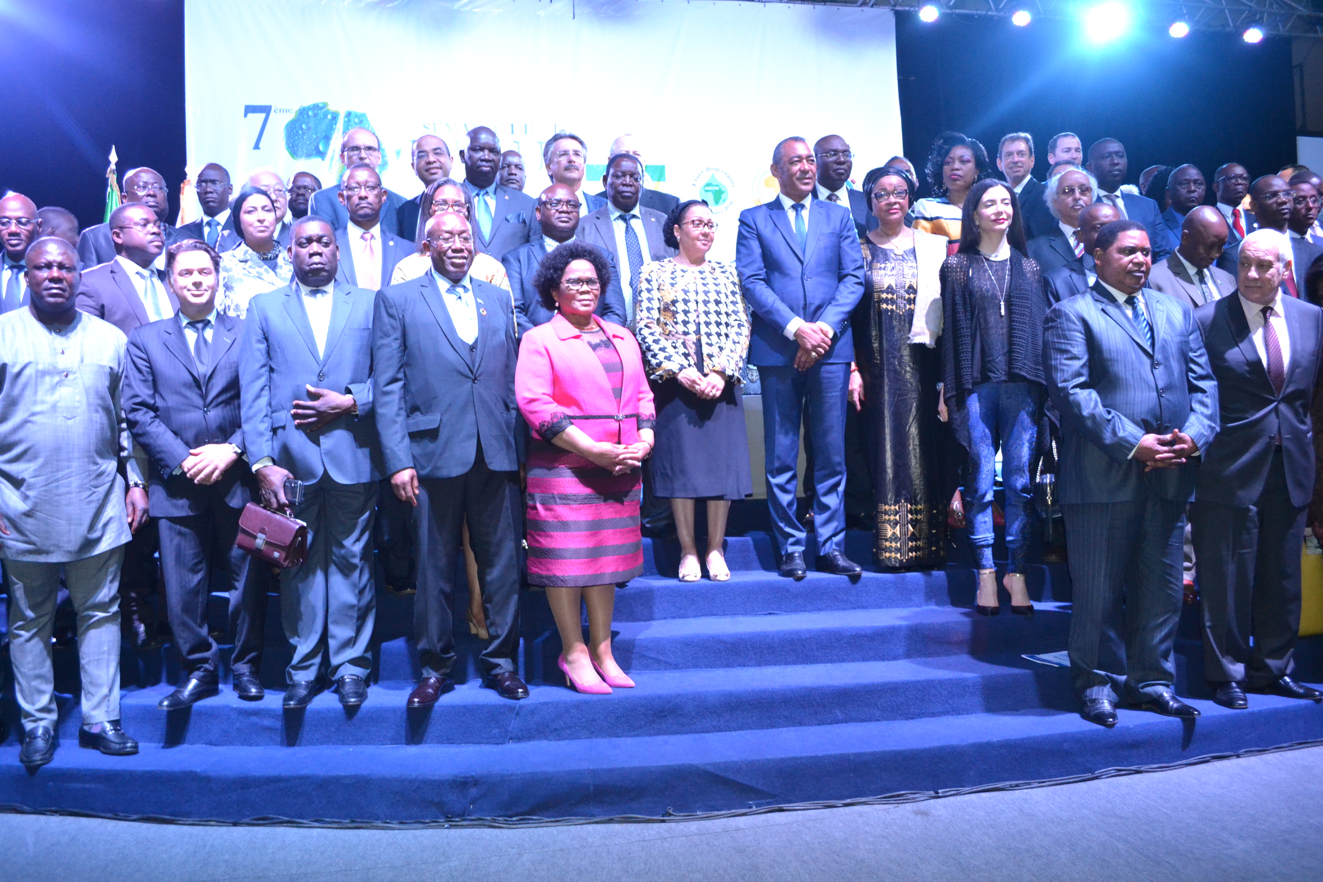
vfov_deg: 47.9
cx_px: 662
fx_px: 992
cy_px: 441
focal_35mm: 27
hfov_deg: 67.4
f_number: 3.5
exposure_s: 1/60
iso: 2200
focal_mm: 18
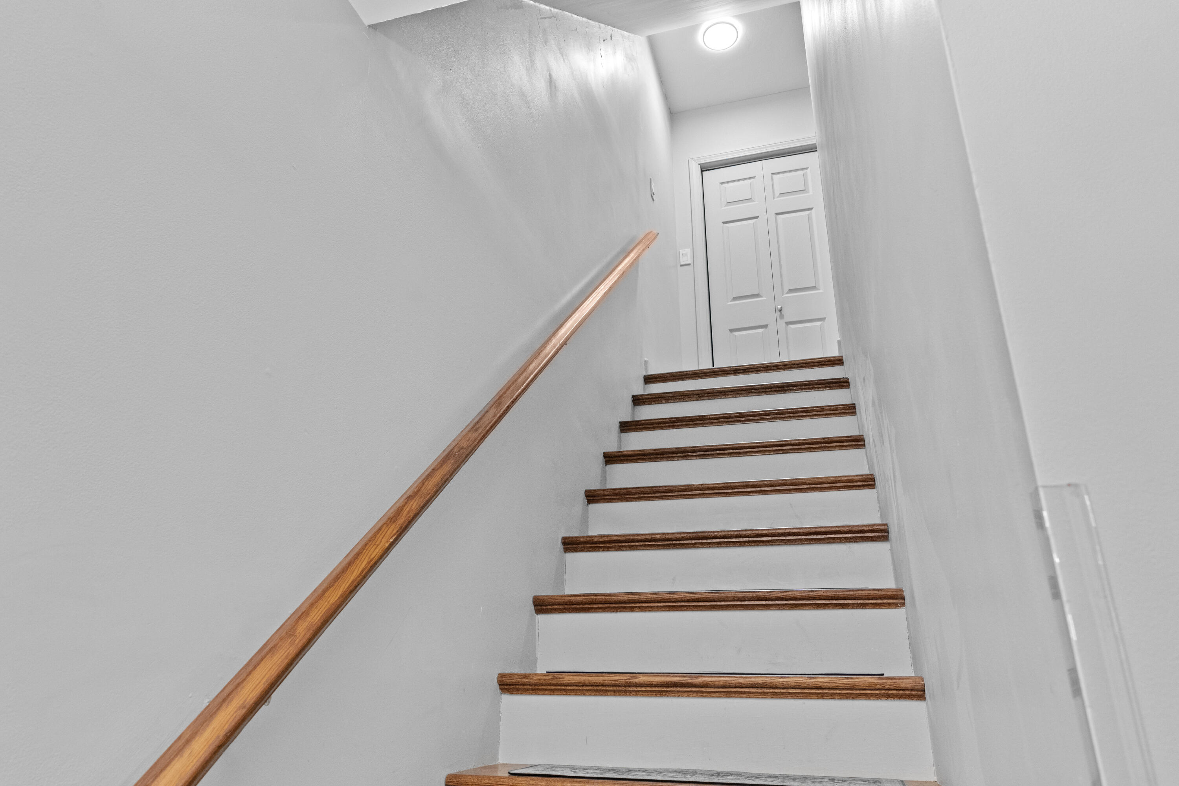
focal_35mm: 25
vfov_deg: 51.3
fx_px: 819
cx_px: 590
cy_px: 393
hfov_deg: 71.5
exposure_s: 1/40
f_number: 8
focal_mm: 25
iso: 4000
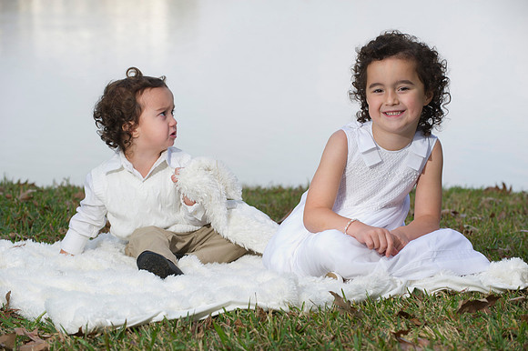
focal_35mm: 120
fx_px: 1759
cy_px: 176
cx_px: 264
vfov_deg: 11.4
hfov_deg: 17.1
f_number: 5.6
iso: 250
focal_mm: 120
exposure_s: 1/200
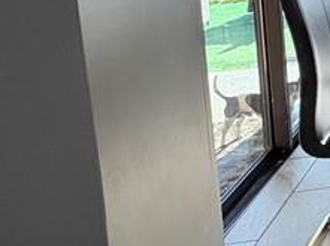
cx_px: 748
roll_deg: -0.7
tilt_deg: -5.9
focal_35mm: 65
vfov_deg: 20.5
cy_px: -79
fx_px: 619
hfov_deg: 16.4
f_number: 2.2
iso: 50
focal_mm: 2.22
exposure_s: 1/121
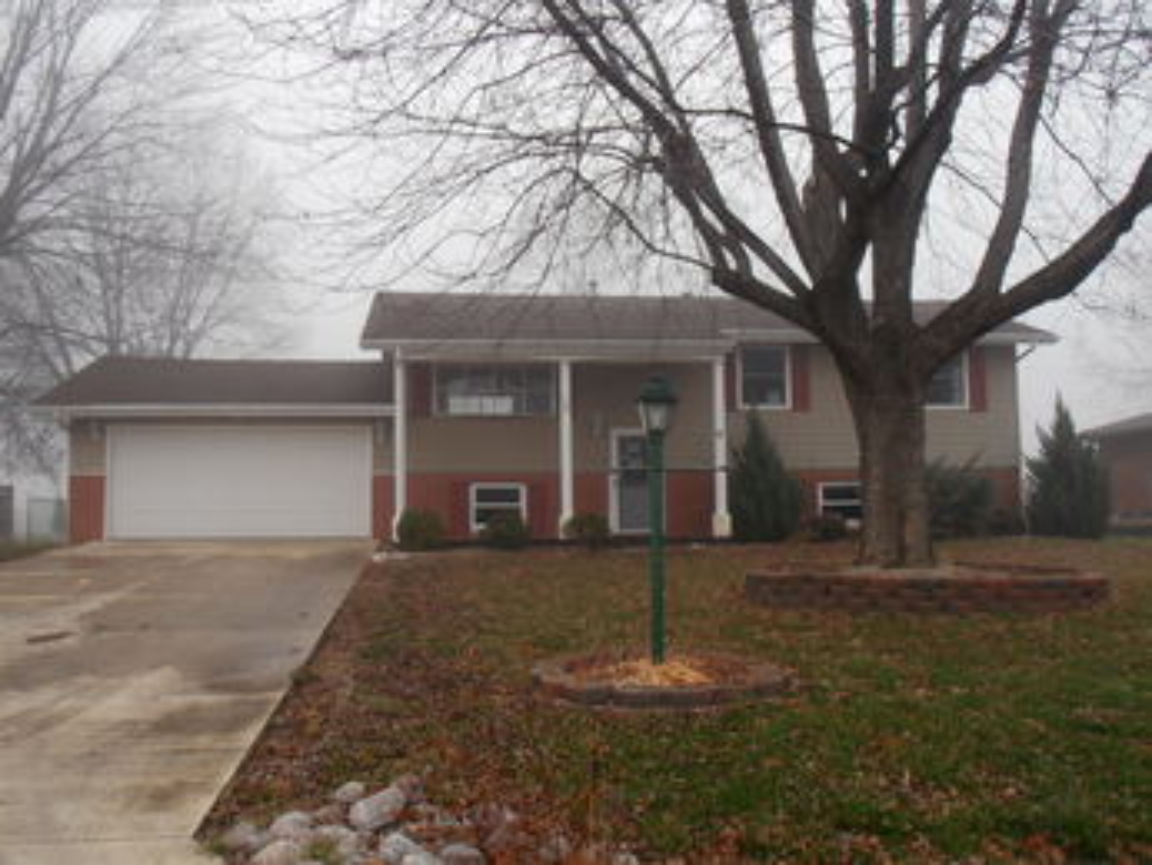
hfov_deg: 50.1
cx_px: 576
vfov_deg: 38.7
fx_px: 1232
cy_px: 432
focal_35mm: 37
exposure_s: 1/250
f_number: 3.9
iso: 80
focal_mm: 6.61
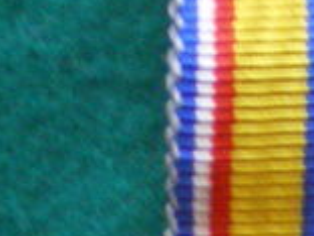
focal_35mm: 244
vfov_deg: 6.0
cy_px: 440
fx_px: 2213
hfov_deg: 8.0
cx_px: 443
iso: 400
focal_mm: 6.3
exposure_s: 1/13
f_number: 3.1
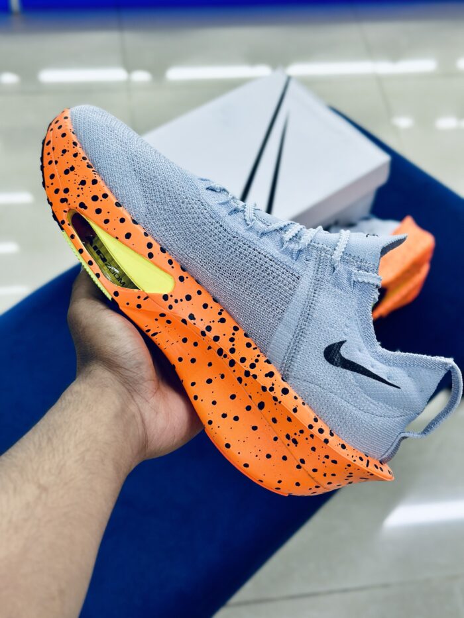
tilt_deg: -54.0
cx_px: 232
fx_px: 858
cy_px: 309
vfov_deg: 39.7
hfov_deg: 30.3
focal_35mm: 48
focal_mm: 6.86
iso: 80
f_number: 1.78
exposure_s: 1/201
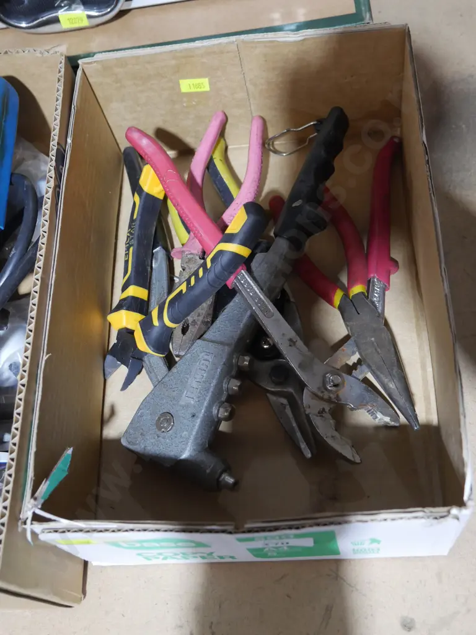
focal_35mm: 42
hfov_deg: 34.3
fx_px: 770
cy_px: 318
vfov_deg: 44.8
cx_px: 238
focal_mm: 21
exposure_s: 1/60
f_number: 4.6
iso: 1600
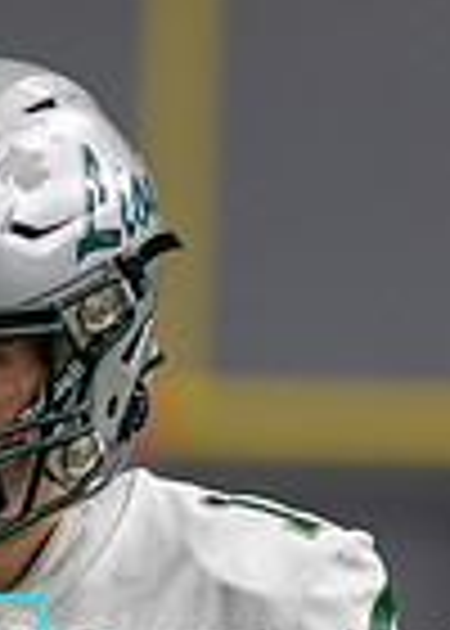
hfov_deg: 2.1
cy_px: 610
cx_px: -16
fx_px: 12346
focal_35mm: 690
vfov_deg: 2.9
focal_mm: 135
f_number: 1.8
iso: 400
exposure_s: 1/640
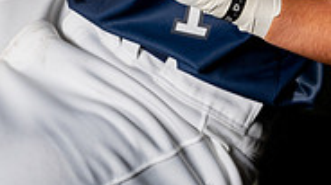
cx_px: 227
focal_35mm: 118
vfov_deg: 9.4
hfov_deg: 18.1
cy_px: -208
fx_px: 1034
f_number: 5.6
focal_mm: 46
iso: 160
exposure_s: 1/200
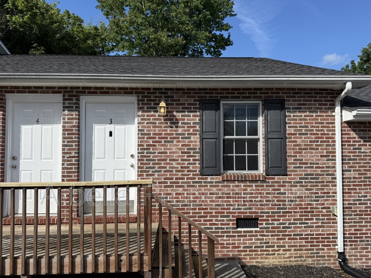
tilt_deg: +5.0
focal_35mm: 24
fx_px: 257
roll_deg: +1.0
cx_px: 186
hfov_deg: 71.6
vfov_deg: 56.8
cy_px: 139
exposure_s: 1/5319
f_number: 1.78
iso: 80
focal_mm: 6.76
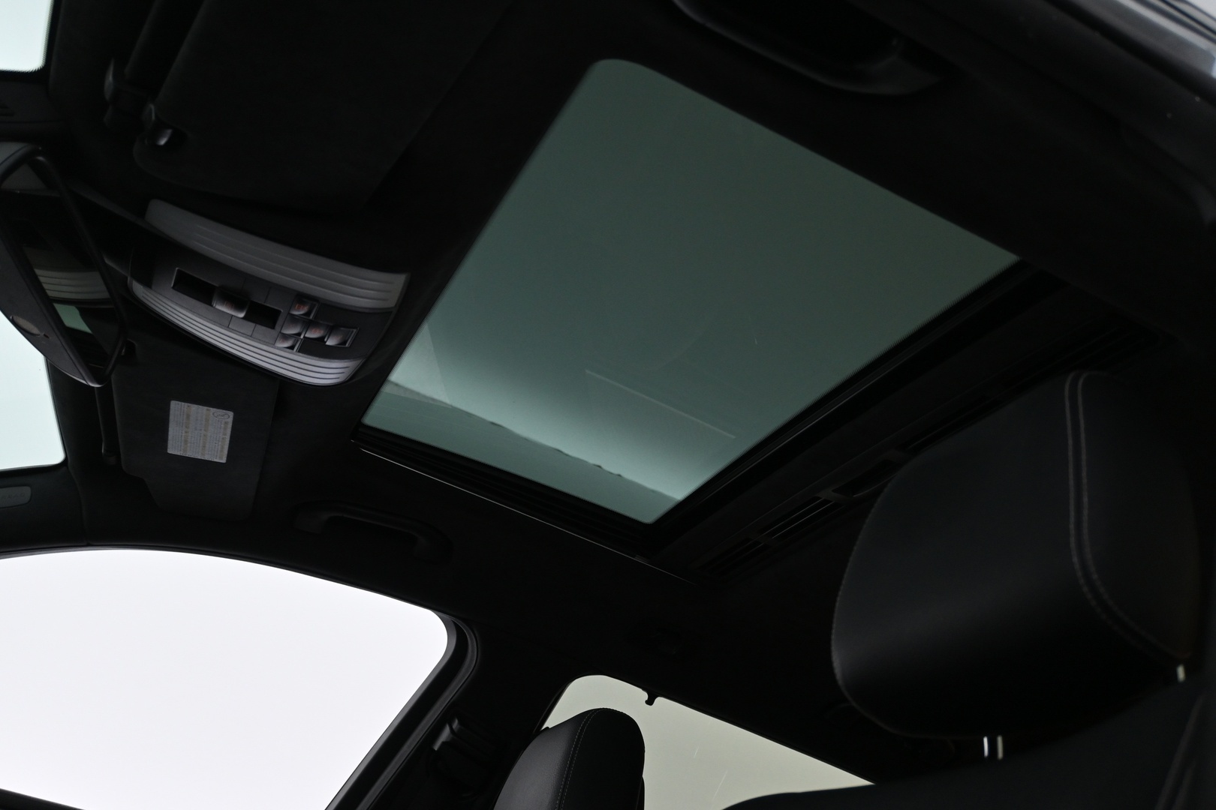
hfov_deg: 52.2
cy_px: 405
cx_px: 608
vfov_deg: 36.2
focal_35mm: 37
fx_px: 1241
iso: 1100
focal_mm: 24.5
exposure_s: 1/40
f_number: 4.2
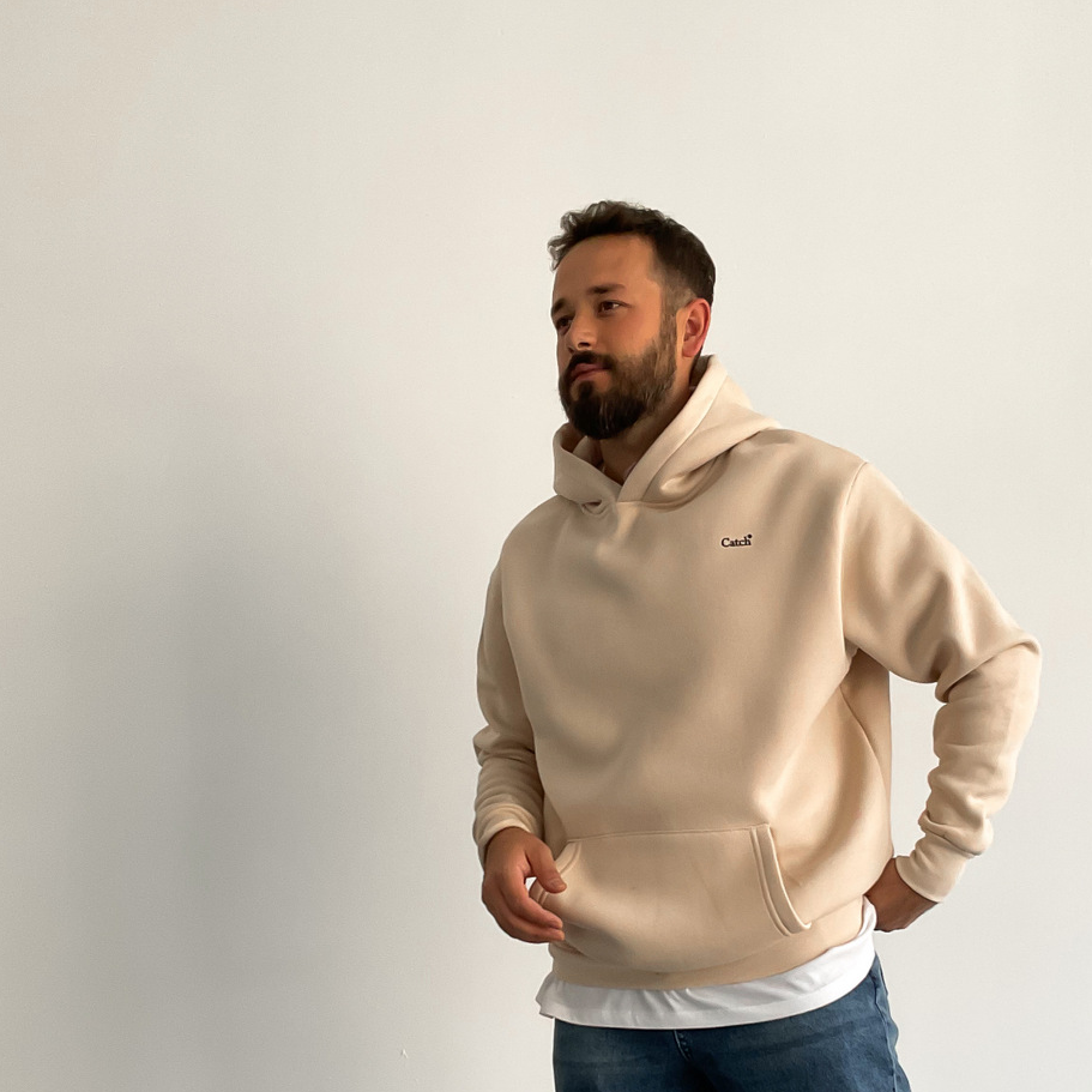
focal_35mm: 45
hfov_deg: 37.5
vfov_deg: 36.6
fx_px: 1606
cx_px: 627
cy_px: 831
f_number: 1.8
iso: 64
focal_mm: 3
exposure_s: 1/120
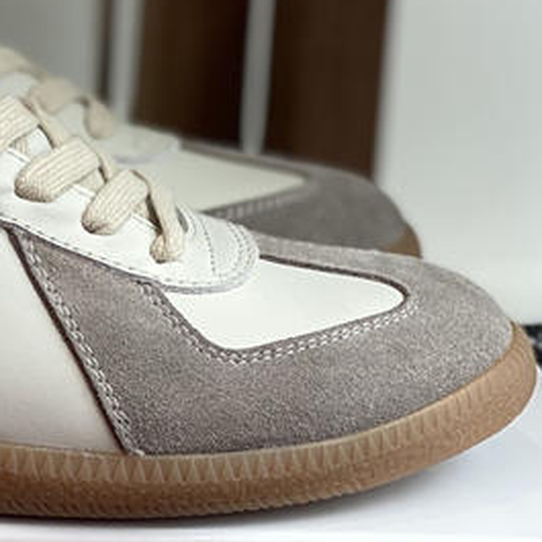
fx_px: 2657
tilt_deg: -13.0
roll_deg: -3.2
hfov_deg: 11.4
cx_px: -106
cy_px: 221
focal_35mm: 150
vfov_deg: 11.6
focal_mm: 6
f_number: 2
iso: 20
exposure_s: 1/132
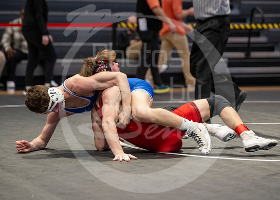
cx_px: 159
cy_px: 116
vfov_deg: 10.6
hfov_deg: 14.8
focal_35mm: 136
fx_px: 1079
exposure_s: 1/1000
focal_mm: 105
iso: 3200
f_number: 2.8
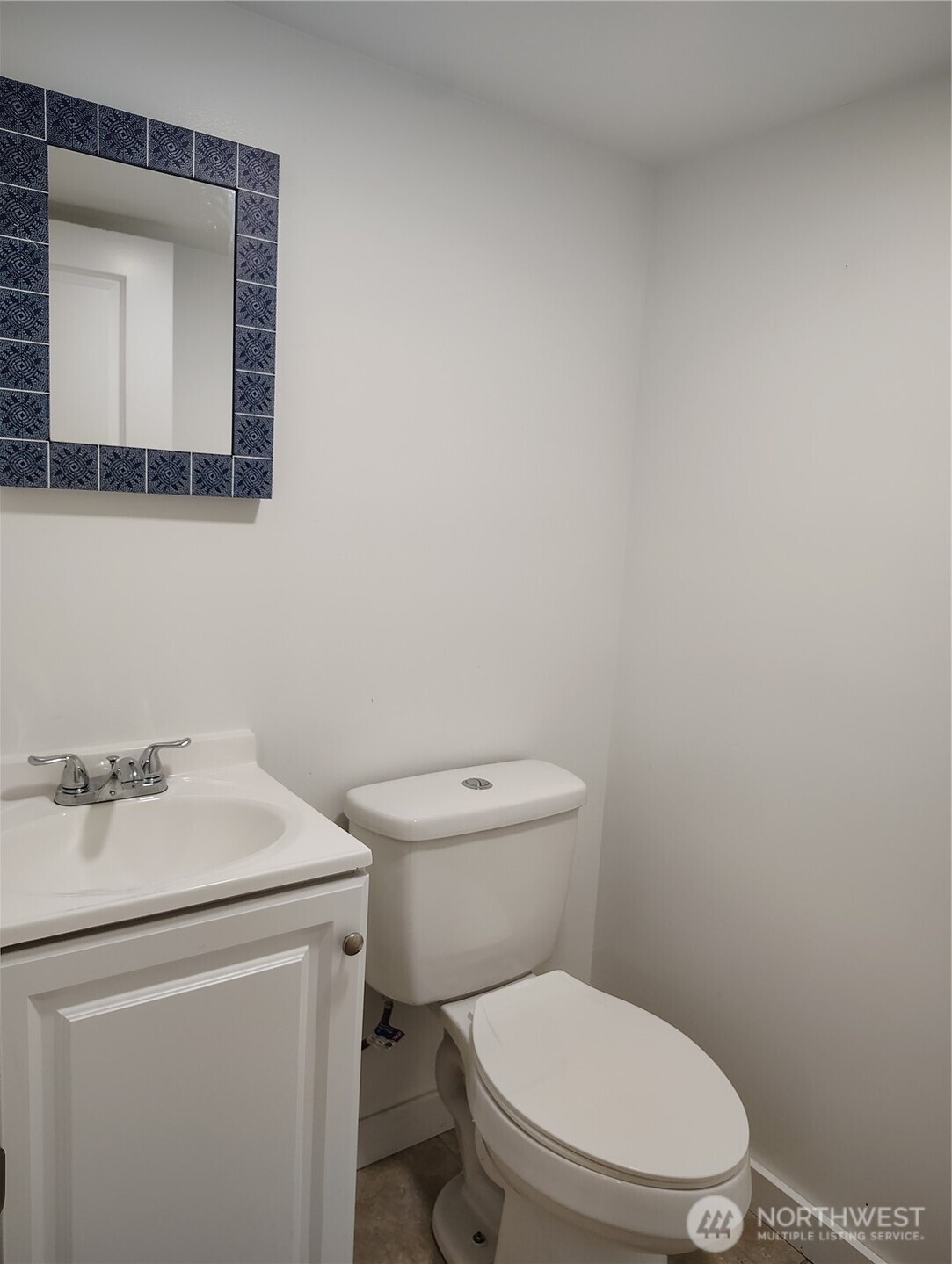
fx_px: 878
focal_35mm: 24
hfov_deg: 56.9
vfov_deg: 71.5
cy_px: 632
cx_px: 476
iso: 628
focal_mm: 5.56
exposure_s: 1/120
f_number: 1.8
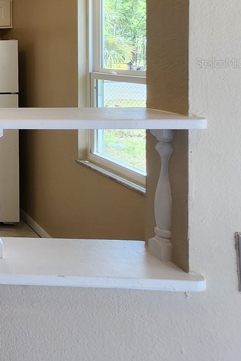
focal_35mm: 33
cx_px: -194
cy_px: 63
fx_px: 332
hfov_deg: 22.4
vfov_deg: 52.8
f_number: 2.2
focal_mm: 1.7
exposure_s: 1/60
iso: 50
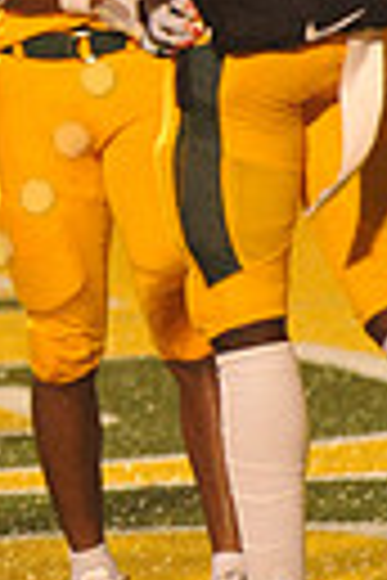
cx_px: -400
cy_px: -108
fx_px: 14495
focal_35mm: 899
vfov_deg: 2.3
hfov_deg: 1.5
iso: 6400
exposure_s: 1/250
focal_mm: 200
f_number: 5
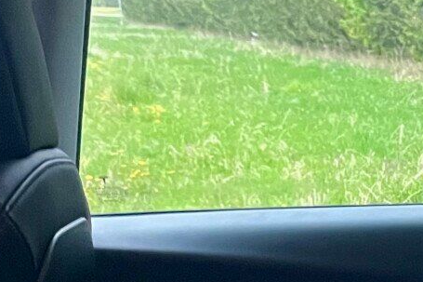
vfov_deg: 10.7
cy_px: 582
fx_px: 1362
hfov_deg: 14.2
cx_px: 892
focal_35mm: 116
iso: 640
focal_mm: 5.1
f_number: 1.6
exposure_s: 1/27
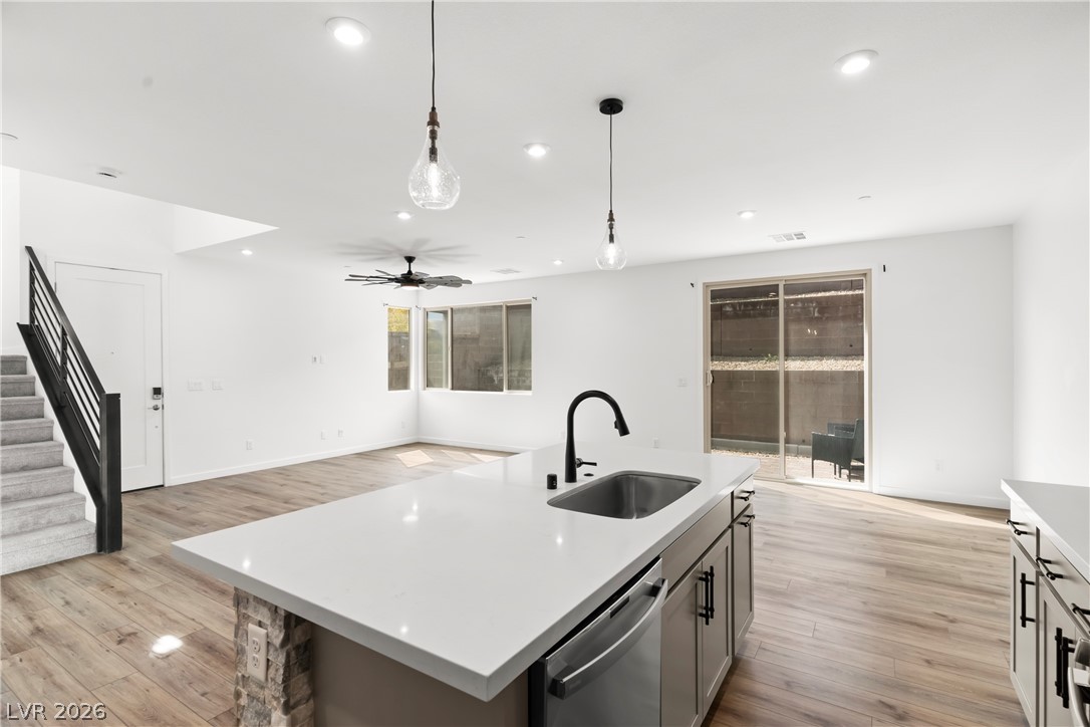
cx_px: 545
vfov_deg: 70.4
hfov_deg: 93.3
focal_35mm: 17
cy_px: 364
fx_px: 515
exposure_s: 1/25
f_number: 8
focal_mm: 17
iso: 250
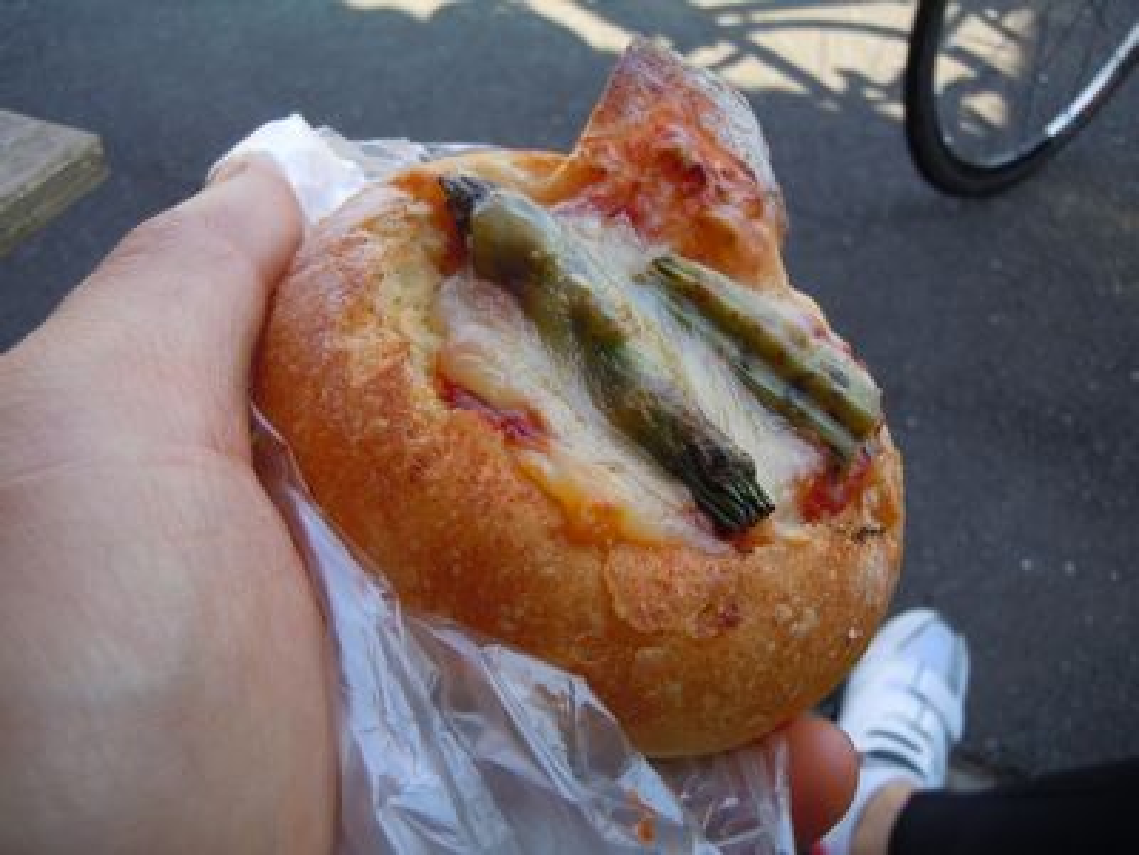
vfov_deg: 42.9
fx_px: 1086
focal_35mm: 33
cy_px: 428
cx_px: 570
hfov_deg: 55.4
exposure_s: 1/125
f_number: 4
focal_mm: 5.9
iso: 100
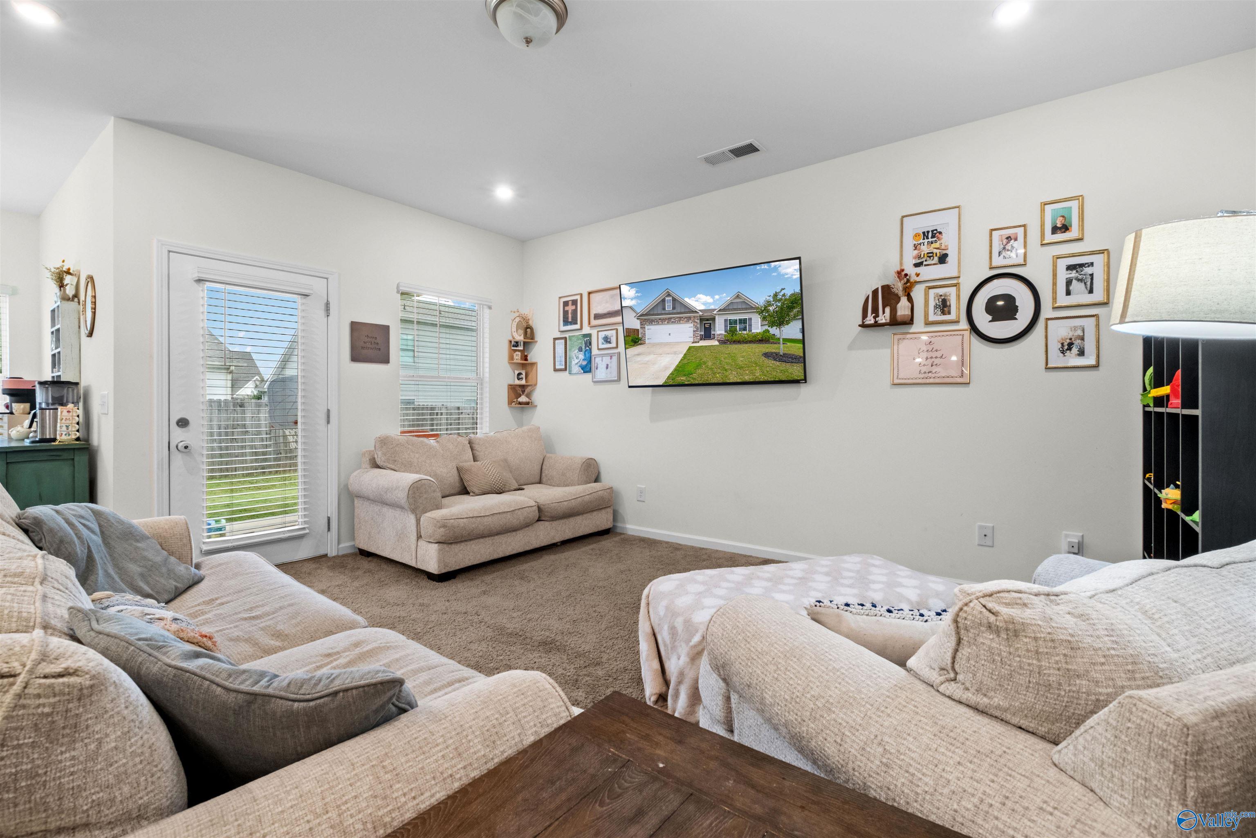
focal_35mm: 15
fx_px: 523
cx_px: 628
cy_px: 419
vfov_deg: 77.3
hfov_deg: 100.4
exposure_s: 1/2.5
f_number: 7.1
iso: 640
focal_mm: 10
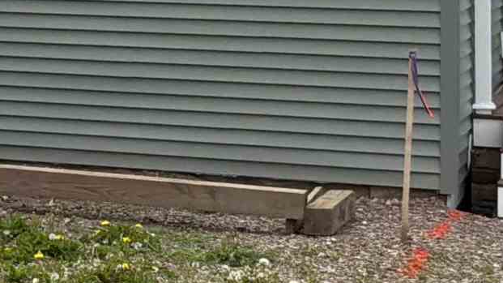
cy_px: -150
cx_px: -201
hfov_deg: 13.6
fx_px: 2014
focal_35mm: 151
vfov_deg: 7.9
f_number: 1.8
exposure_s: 1/2058
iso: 32
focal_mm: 3
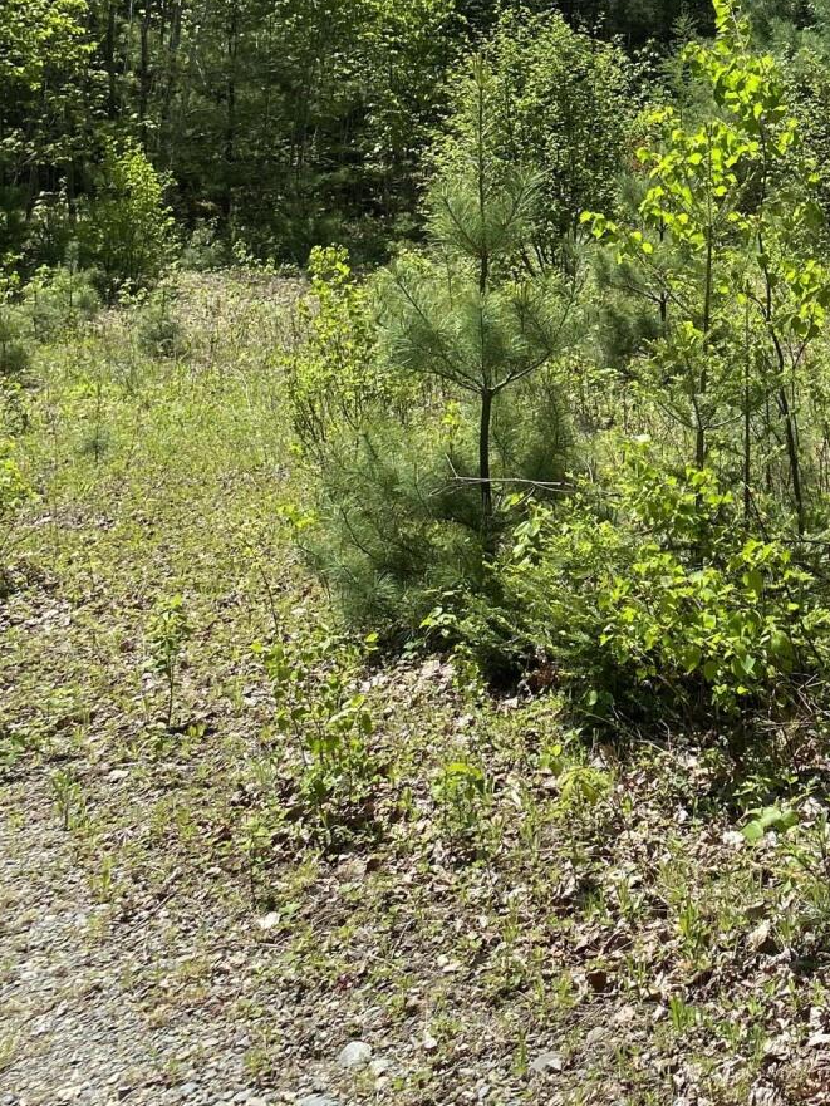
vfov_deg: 30.5
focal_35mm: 59
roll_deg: -1.4
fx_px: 1886
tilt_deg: +1.0
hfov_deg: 23.5
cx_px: 871
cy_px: 13
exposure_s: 1/1629
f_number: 1.8
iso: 32
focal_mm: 4.25
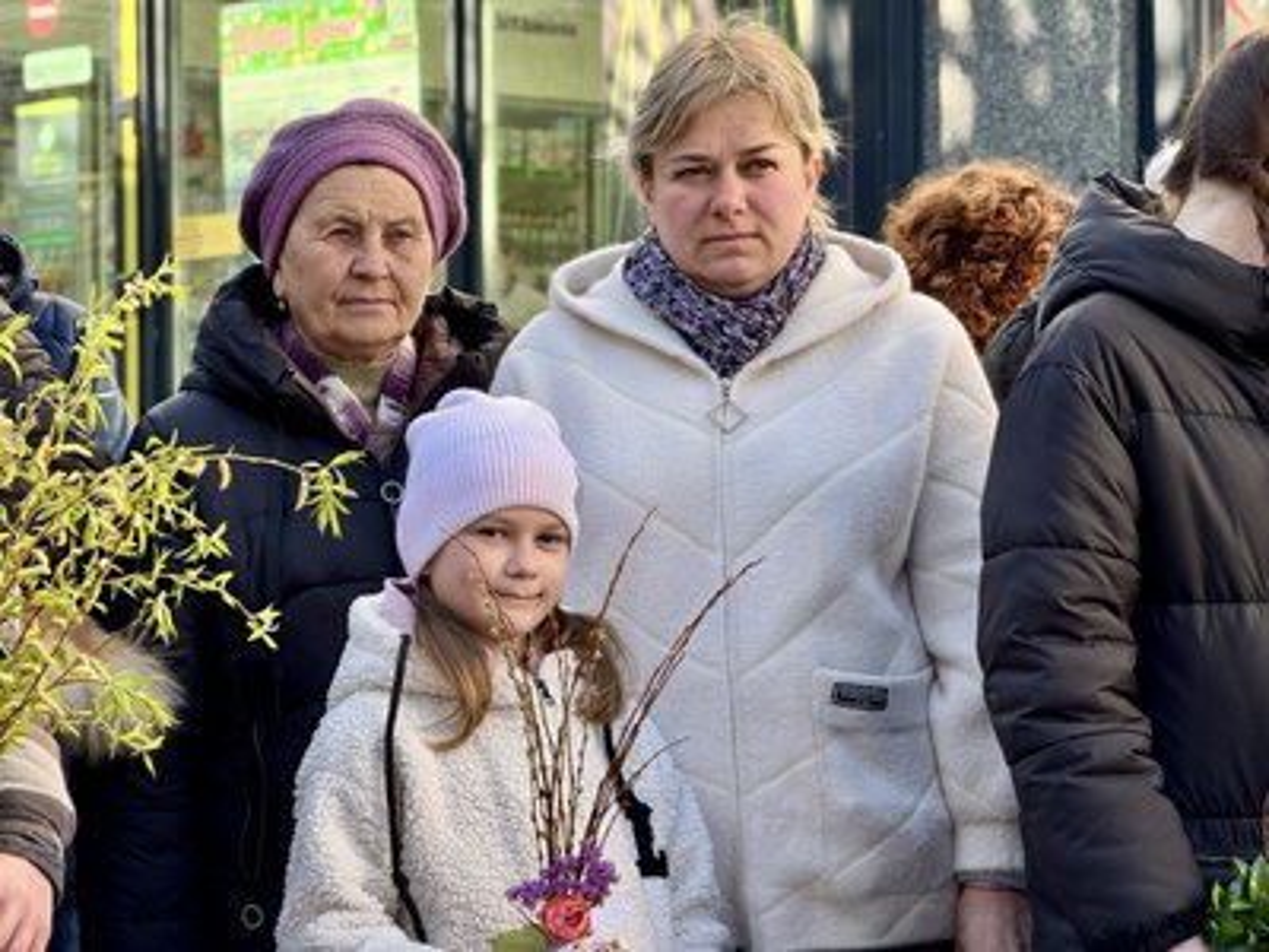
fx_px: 4399
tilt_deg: +1.0
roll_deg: +0.9
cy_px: 476
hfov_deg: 16.4
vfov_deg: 12.3
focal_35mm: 120
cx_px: 634
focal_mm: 15.66
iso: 50
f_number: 2.8
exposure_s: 1/223
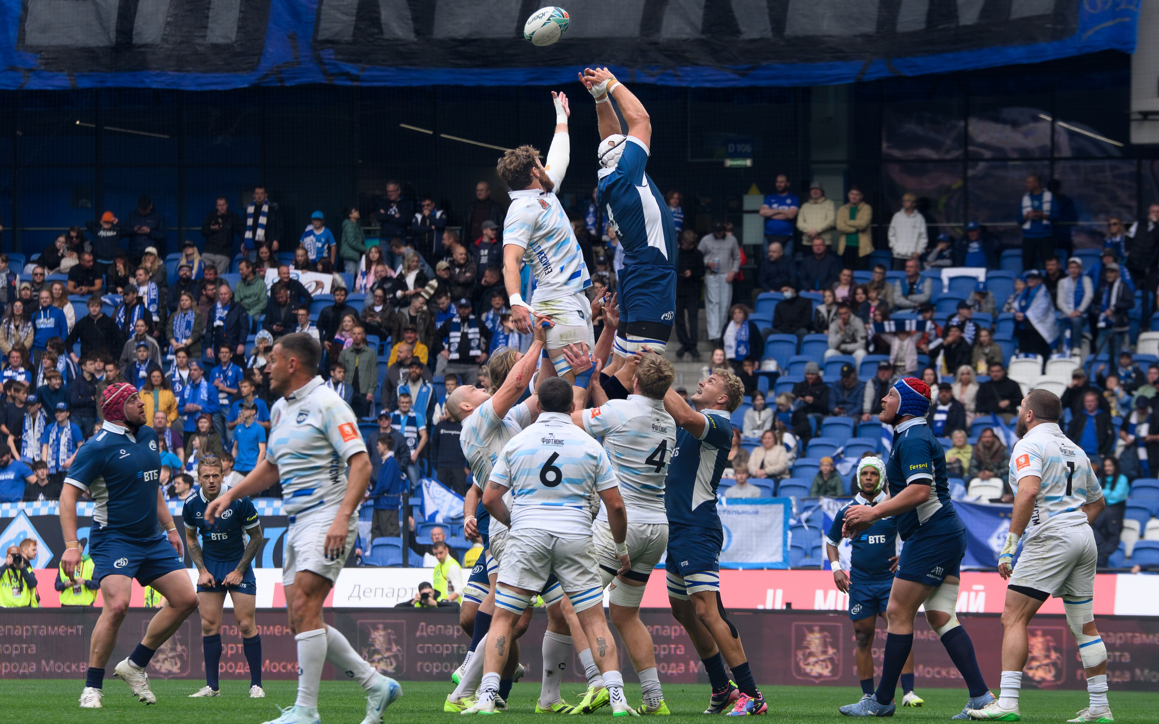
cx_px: 618
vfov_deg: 4.1
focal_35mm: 322
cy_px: 396
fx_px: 10171
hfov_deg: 6.5
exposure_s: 1/1600
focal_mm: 200
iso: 1600
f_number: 7.1
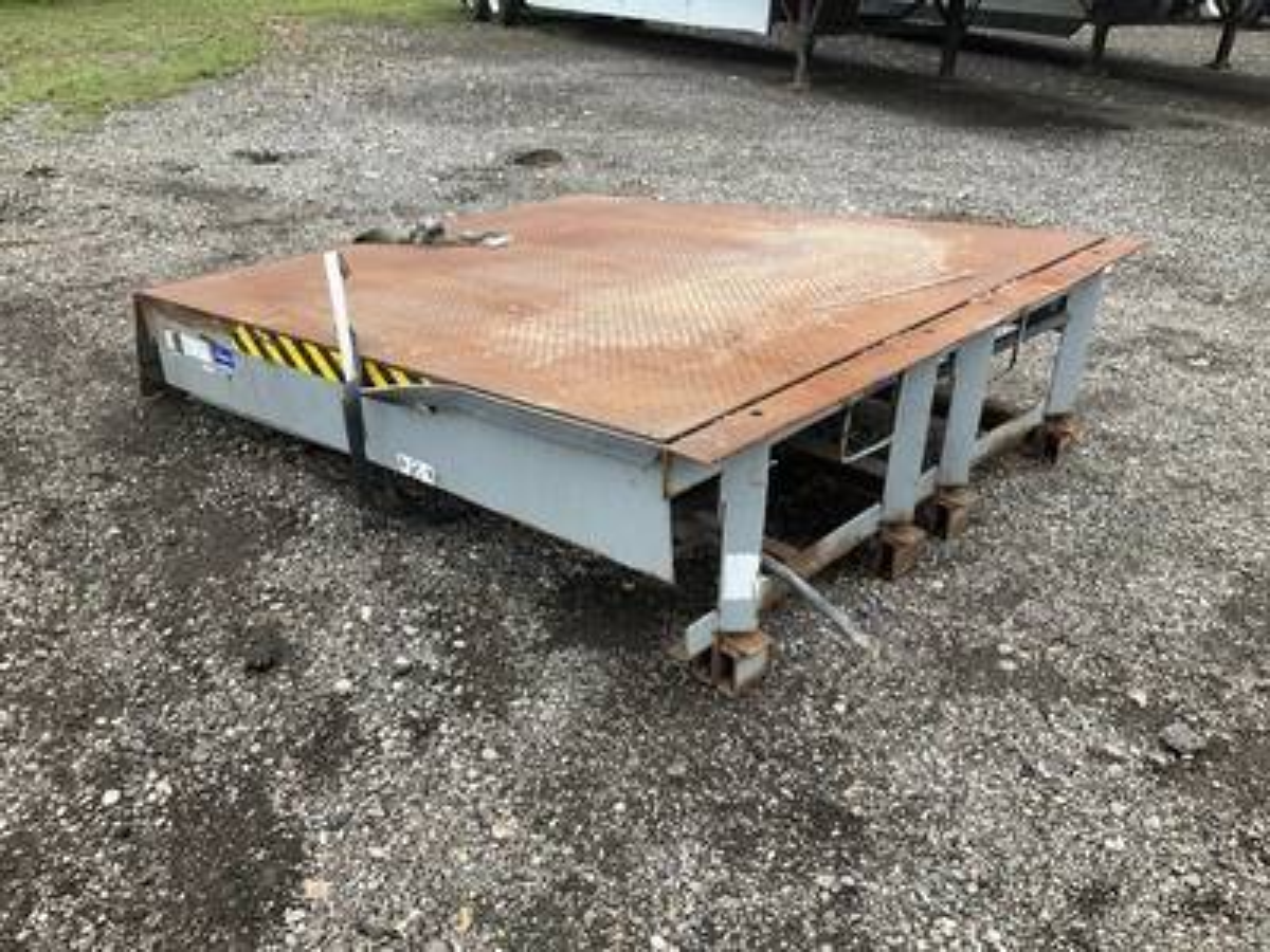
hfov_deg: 61.7
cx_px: 635
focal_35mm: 29
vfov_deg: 48.2
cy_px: 476
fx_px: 1064
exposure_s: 1/272
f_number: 1.8
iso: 25
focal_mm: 3
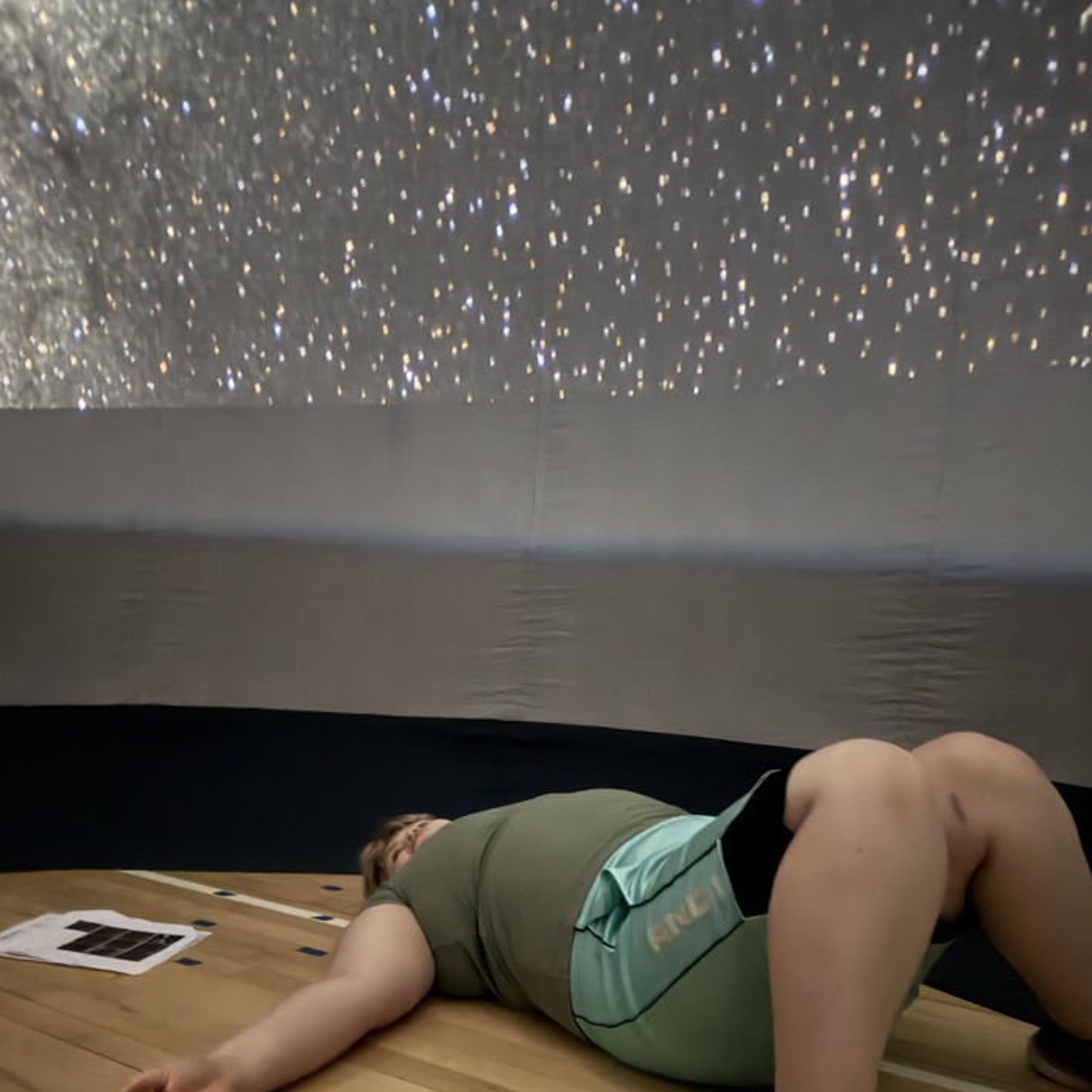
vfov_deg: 51.3
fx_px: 1106
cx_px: 533
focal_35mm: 31
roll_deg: -1.0
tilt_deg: -9.4
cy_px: 748
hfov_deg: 52.5
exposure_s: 1
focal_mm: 6.76
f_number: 1.78
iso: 4000
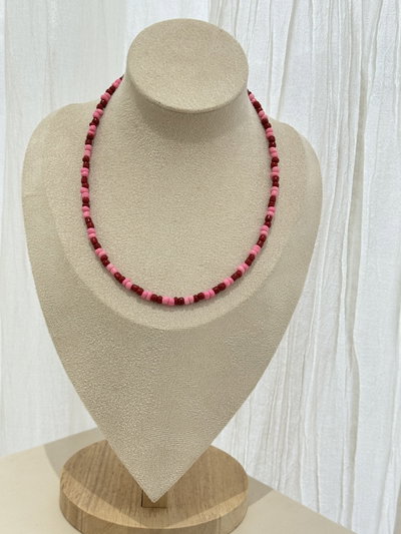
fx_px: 741
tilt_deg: -13.5
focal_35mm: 48
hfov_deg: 30.3
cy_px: 267
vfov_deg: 39.6
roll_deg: -3.7
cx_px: 200
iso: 80
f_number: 1.78
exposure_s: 1/50
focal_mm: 6.76
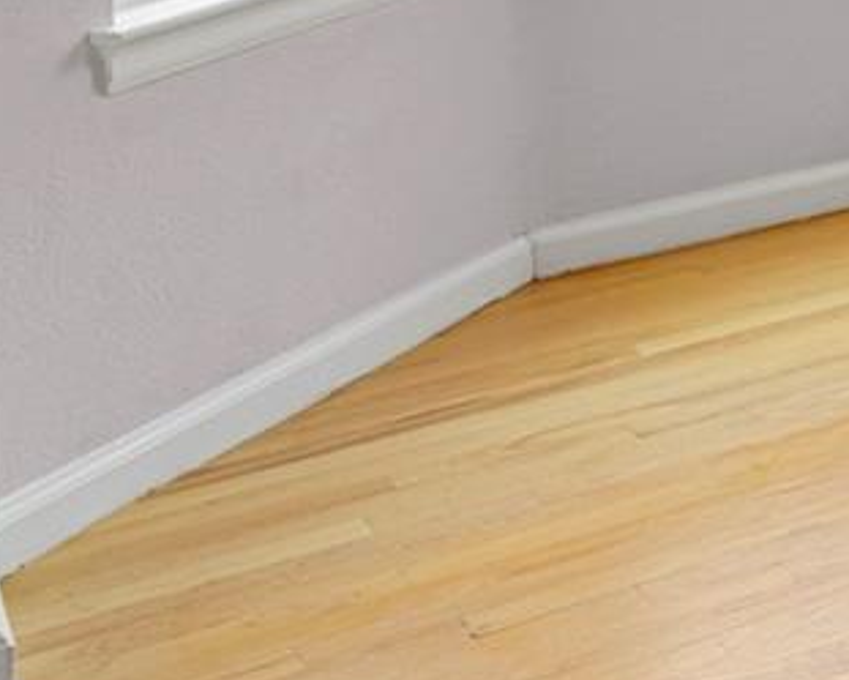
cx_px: 2165
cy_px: -494
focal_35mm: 82
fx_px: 2061
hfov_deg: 13.9
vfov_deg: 16.2
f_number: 8
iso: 2000
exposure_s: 1/20
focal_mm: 17
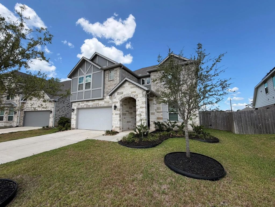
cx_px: 138
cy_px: 104
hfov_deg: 102.1
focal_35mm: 14
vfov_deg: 85.7
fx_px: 111
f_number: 2.2
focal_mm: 2.22
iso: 32
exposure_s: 1/770
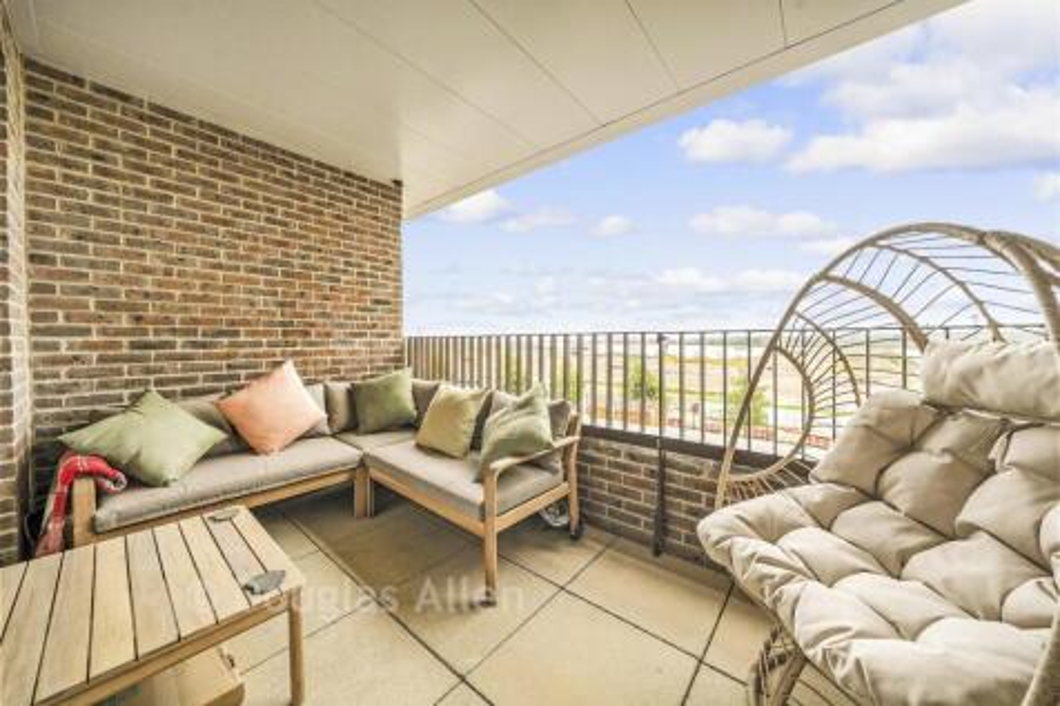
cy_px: 353
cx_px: 530
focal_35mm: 12
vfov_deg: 90.0
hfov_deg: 112.6
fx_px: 353
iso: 400
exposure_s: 1/100
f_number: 8
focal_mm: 12
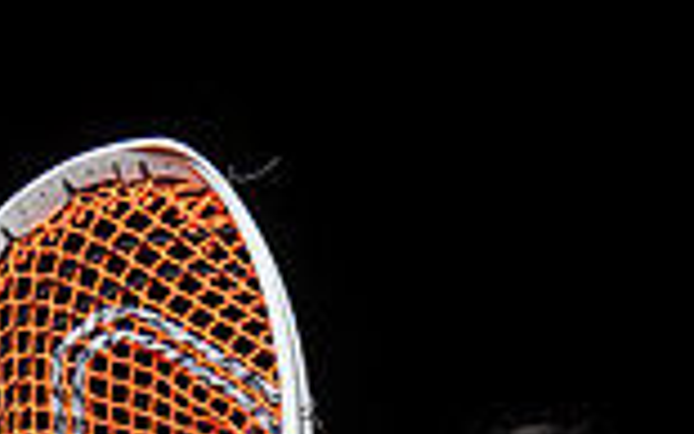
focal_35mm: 71
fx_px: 1343
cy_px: 980
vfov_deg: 14.0
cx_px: 322
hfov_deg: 29.0
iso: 125
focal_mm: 24
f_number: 4
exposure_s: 1/250
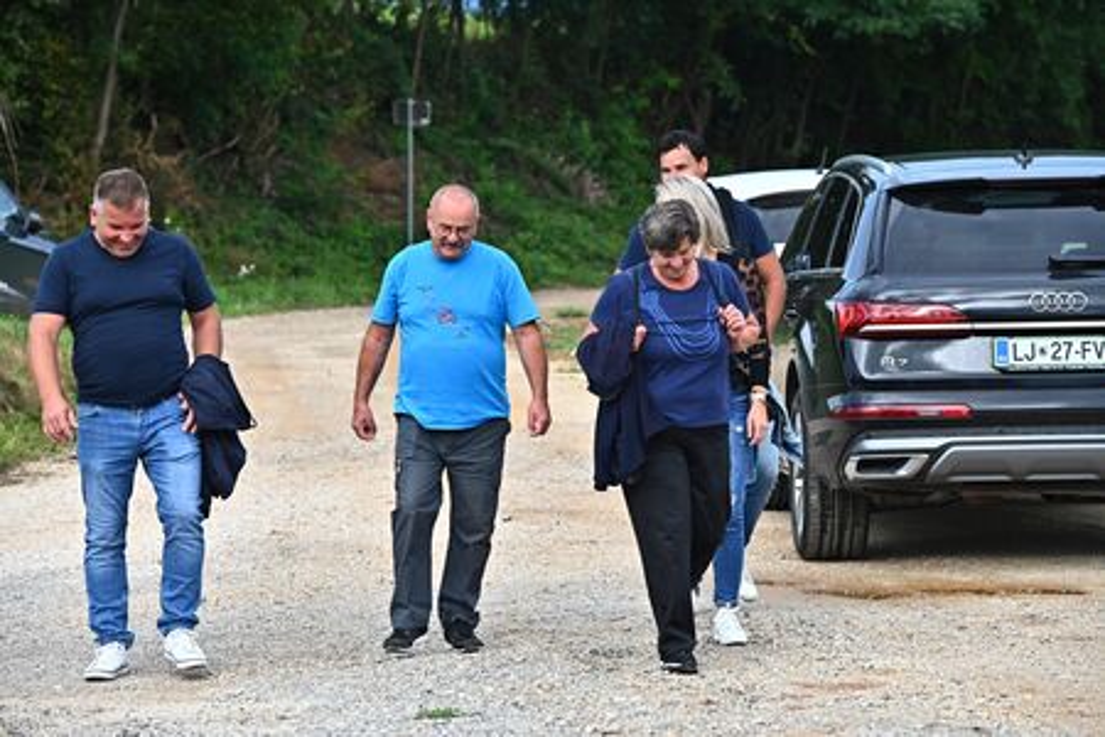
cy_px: 368
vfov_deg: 8.9
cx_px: 552
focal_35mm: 155
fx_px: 4757
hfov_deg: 13.2
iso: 1600
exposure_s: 1/2500
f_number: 5.6
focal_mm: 155
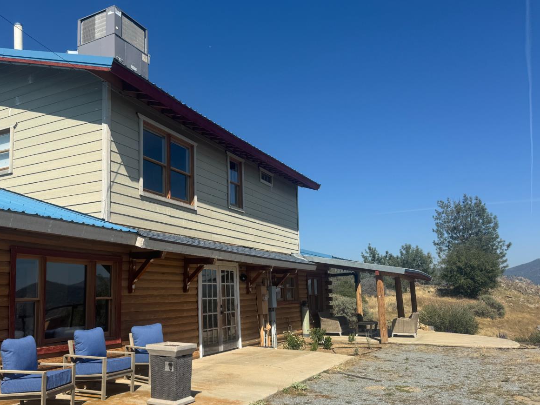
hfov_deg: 57.8
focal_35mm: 31
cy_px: 232
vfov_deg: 45.3
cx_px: 209
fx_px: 484
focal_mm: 6.76
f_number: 1.78
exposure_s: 1/5814
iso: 80
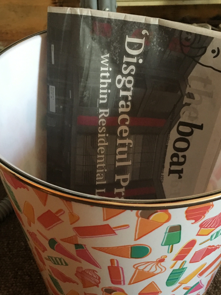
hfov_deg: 33.6
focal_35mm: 43
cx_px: 124
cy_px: 181
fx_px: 366
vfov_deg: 43.6
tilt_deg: -45.8
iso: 200
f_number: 2.2
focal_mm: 4.15
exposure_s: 1/17
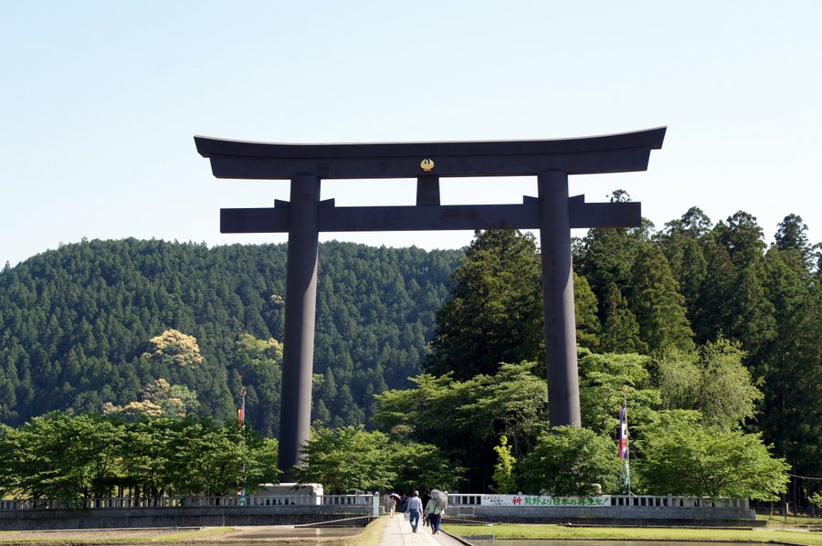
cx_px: 411
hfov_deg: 24.6
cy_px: 273
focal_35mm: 82
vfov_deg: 16.5
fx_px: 1882
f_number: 7.1
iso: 200
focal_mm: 55
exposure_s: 1/320
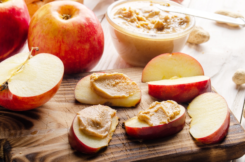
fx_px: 815
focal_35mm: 120
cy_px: 81
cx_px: 122
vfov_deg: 11.4
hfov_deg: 17.1
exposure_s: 1/160
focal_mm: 80
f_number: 11
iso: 100
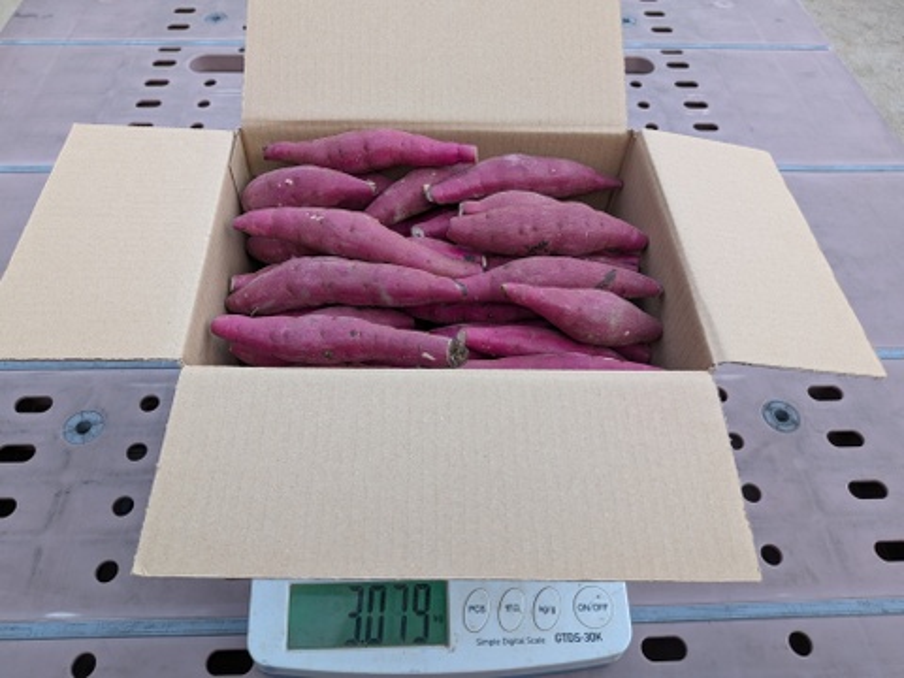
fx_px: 627
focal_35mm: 24
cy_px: 339
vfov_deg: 56.8
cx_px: 452
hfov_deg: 71.6
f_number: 1.7
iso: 34
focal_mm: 4.53
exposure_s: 1/150
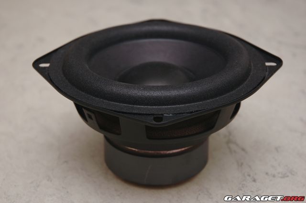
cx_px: 153
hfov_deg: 24.6
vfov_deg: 16.5
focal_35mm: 82
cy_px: 102
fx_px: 701
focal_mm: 55
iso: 200
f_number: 5.6
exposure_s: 1/60
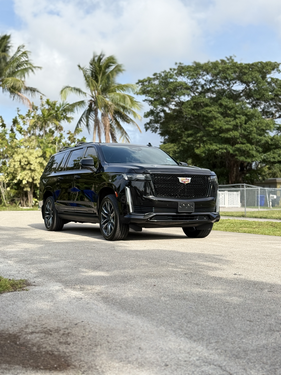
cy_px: 188
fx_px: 520
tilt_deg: +1.2
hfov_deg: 30.3
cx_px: 140
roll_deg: -1.0
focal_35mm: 48
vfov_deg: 39.7
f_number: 1.78
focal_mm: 6.76
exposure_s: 1/2762
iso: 100
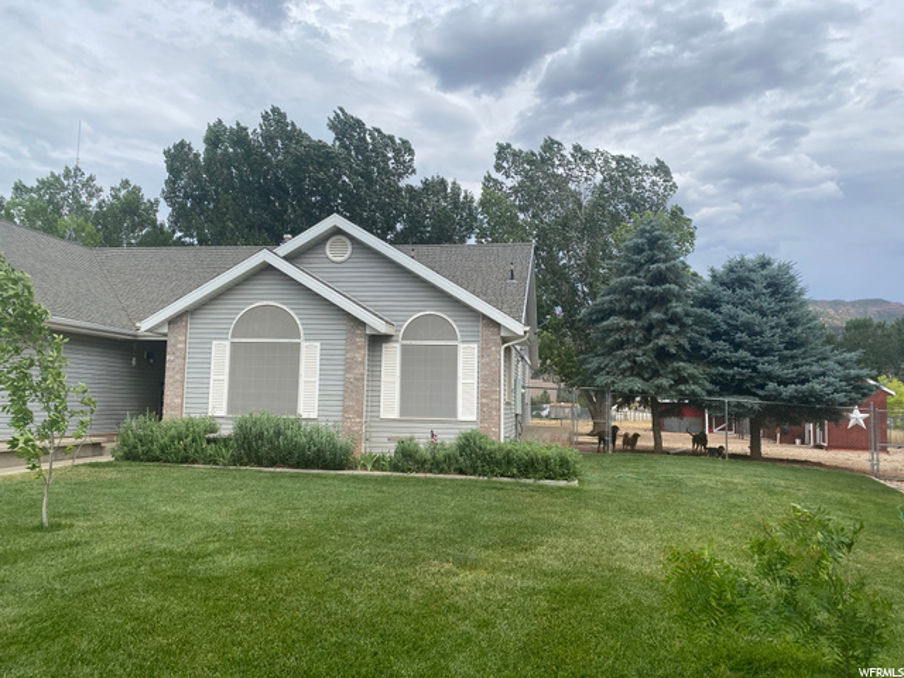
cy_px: 339
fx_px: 679
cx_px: 452
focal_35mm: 26
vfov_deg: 53.1
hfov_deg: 67.3
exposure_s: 1/3125
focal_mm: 4.25
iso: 32
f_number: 1.8
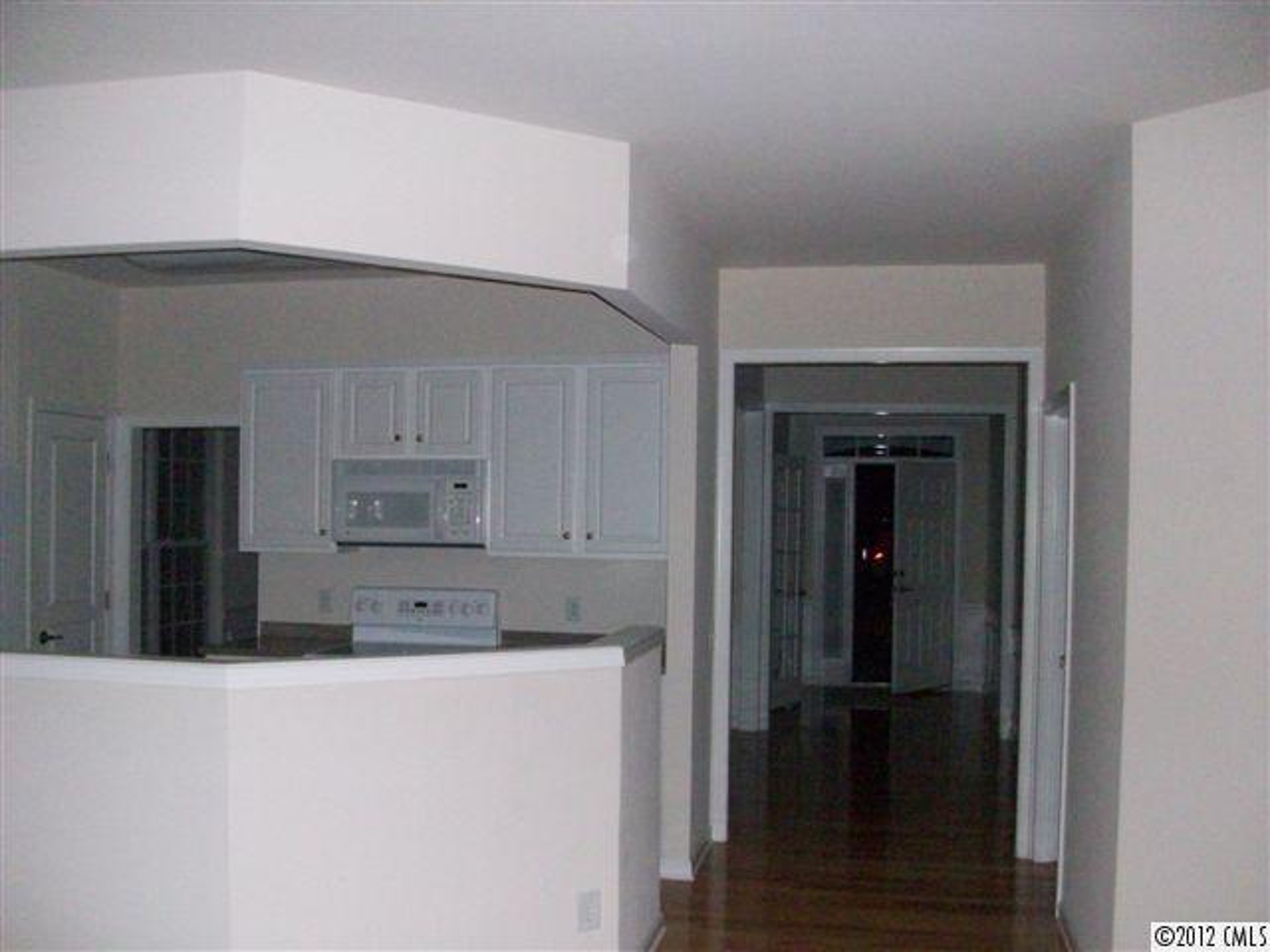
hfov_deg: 54.0
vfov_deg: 41.8
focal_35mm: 34
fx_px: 1247
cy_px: 476
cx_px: 635
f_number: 2.8
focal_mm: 5.7
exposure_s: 1/60
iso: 320
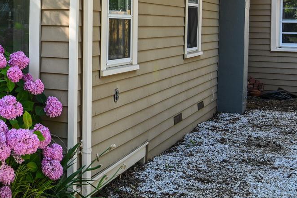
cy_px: 29
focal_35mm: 59
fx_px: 487
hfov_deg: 31.7
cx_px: 10
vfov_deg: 22.6
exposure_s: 1/250
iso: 200
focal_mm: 19
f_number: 5.6
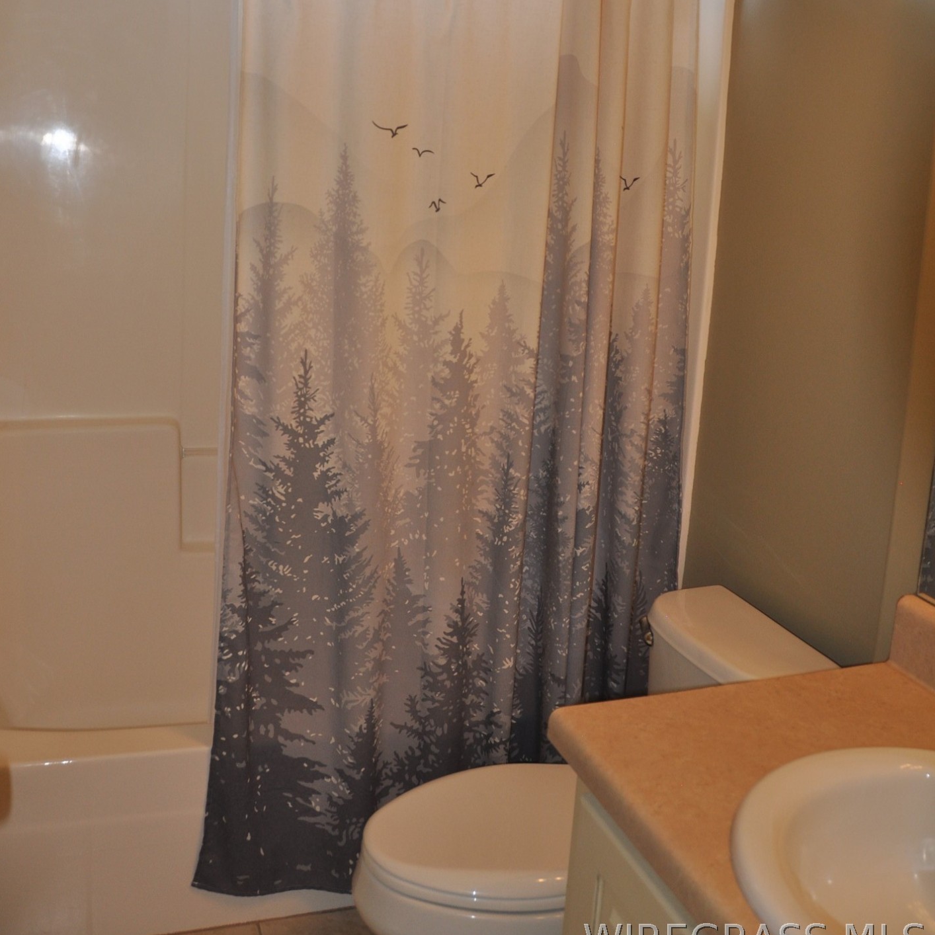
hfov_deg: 47.2
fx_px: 1070
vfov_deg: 45.9
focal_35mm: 35
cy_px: 259
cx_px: 462
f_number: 3.5
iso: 400
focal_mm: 18
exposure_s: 1/160
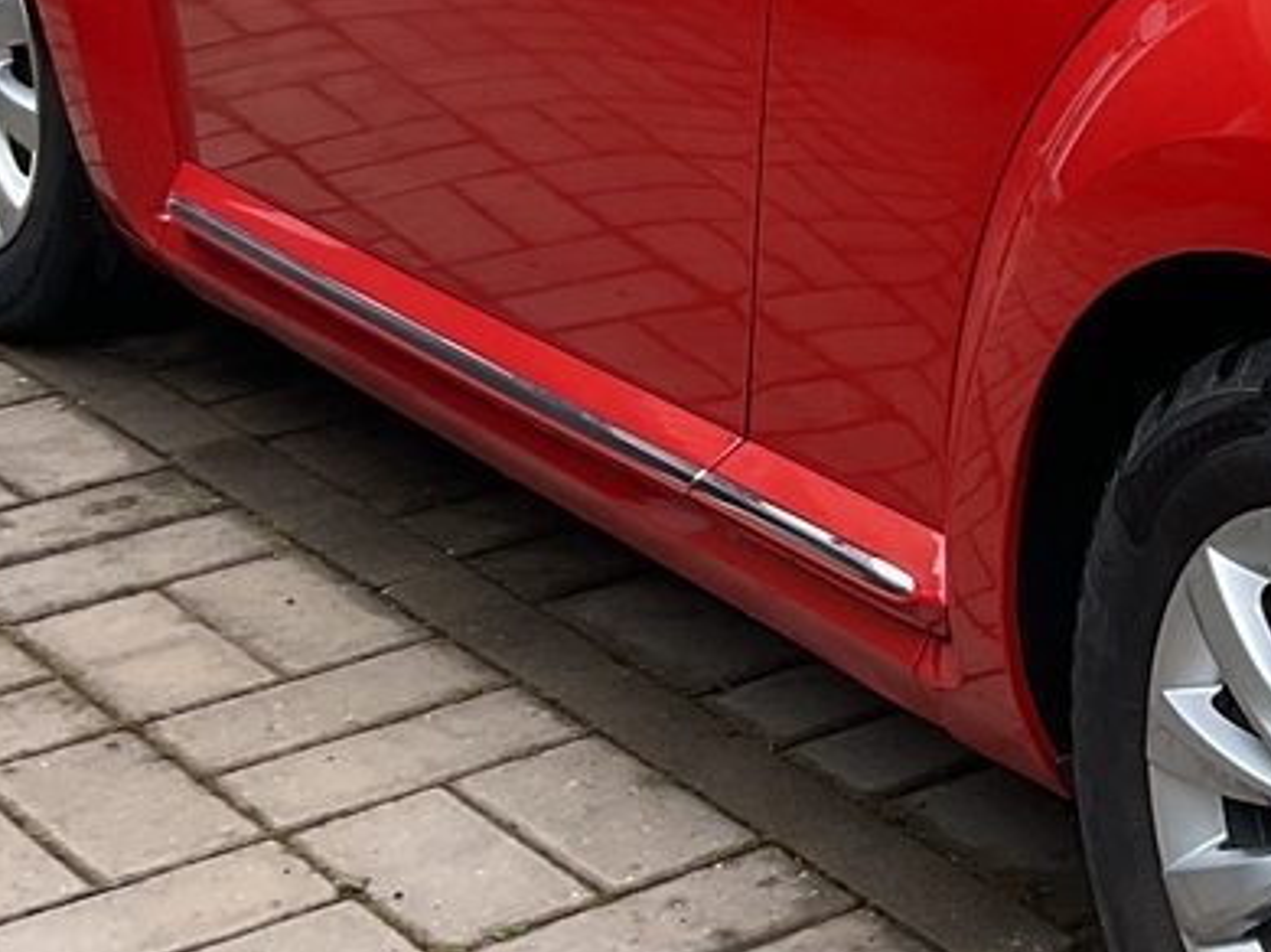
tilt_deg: -13.7
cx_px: 1786
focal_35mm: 119
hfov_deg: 15.5
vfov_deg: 12.3
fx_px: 4367
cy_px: -39
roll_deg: -1.5
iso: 16
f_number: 1.8
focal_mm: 3
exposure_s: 1/233
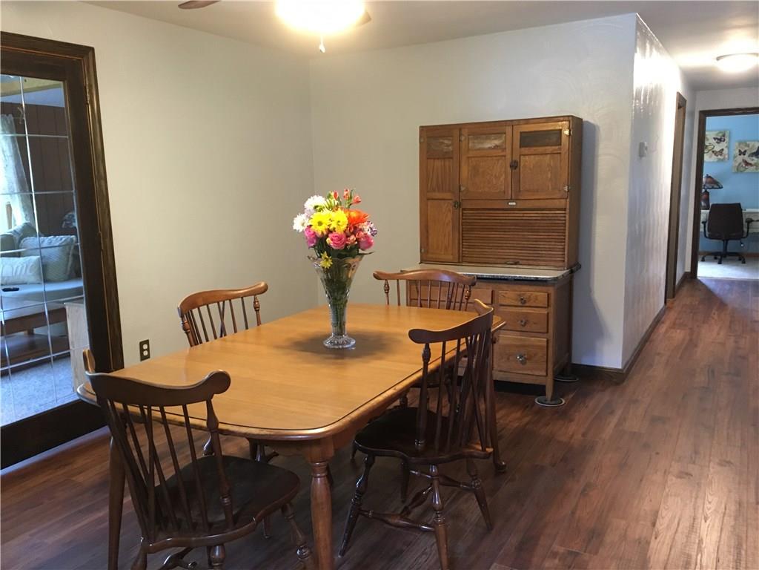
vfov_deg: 48.2
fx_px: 636
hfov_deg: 61.7
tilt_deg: -9.8
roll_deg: +2.0
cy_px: 285
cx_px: 380
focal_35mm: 29
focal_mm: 4.15
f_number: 2.2
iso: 200
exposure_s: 1/24
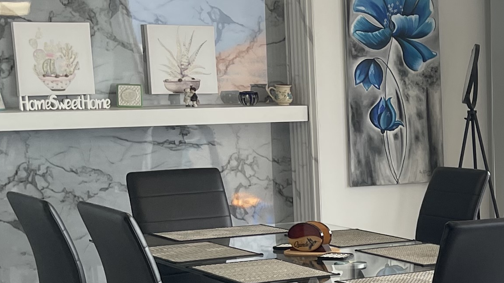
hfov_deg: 20.9
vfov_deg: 12.6
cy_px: 289
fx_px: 1269
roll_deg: +0.3
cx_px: 608
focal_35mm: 95
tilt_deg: -10.1
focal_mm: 5.1
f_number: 1.6
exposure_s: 1/253
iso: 32
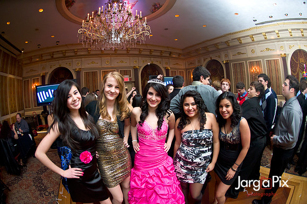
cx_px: 154
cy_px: 102
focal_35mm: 16
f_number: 3.2
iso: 3200
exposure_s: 1/125
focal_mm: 16
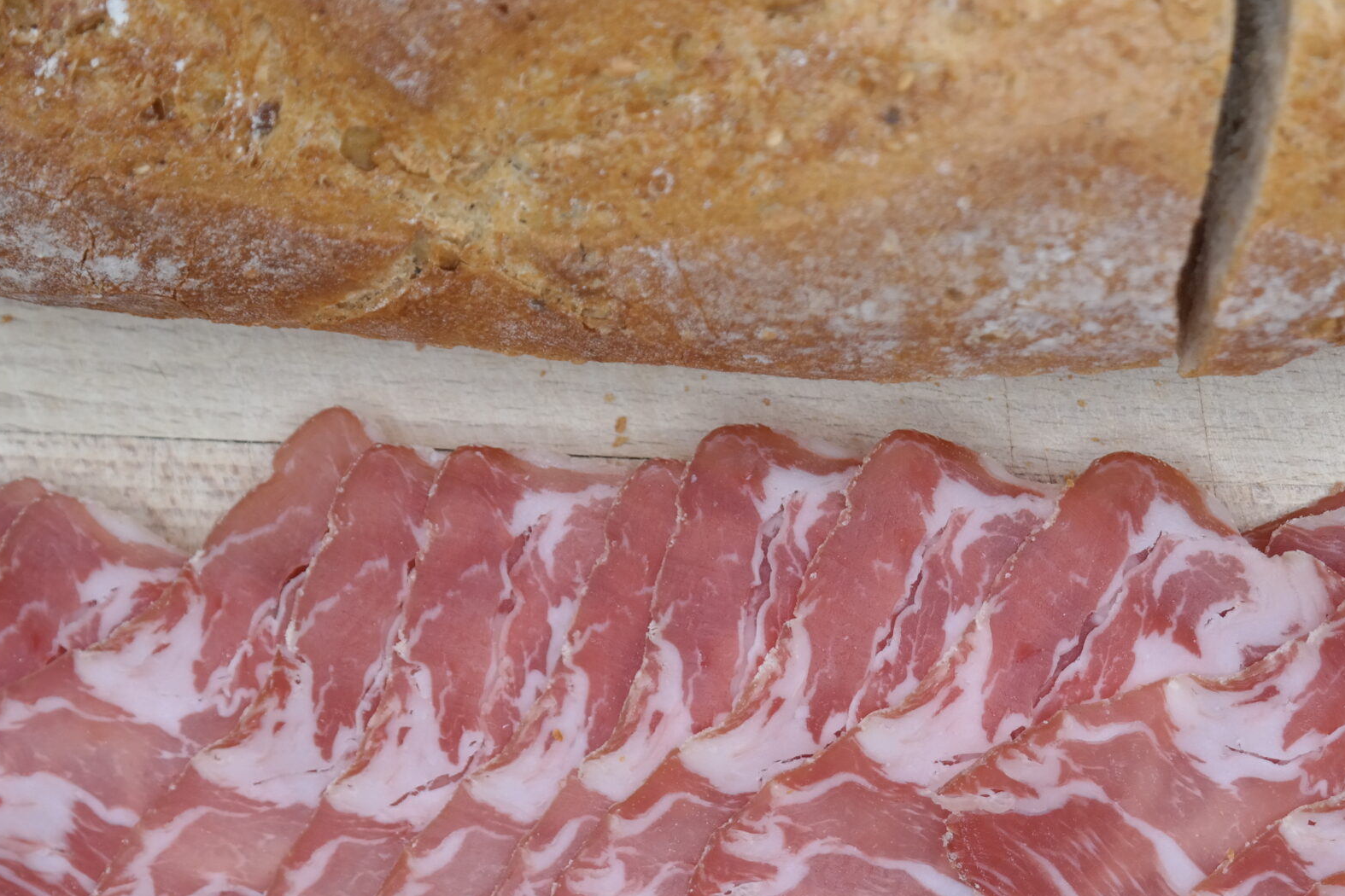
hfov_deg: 19.6
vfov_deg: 13.1
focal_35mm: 104
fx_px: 3885
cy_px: 625
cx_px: 808
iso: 200
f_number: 5
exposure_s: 1/60
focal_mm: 42
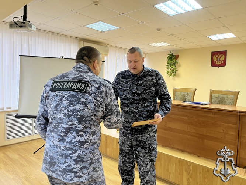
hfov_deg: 67.3
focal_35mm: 26
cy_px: 92
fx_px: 185
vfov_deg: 53.0
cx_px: 123
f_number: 1.6
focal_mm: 5.1
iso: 125
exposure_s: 1/50
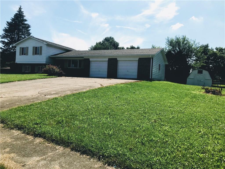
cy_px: 84
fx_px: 182
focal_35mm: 28
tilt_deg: -0.1
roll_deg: -3.1
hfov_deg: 63.4
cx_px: 112
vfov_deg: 49.7
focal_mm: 3.99
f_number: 1.8
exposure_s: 1/4167
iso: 20
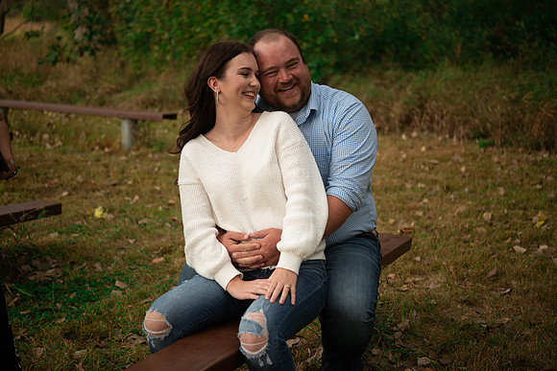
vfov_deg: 22.6
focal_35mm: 60
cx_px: 278
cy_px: 186
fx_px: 929
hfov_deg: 33.4
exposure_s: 1/500
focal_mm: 60
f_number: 2.8
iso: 100
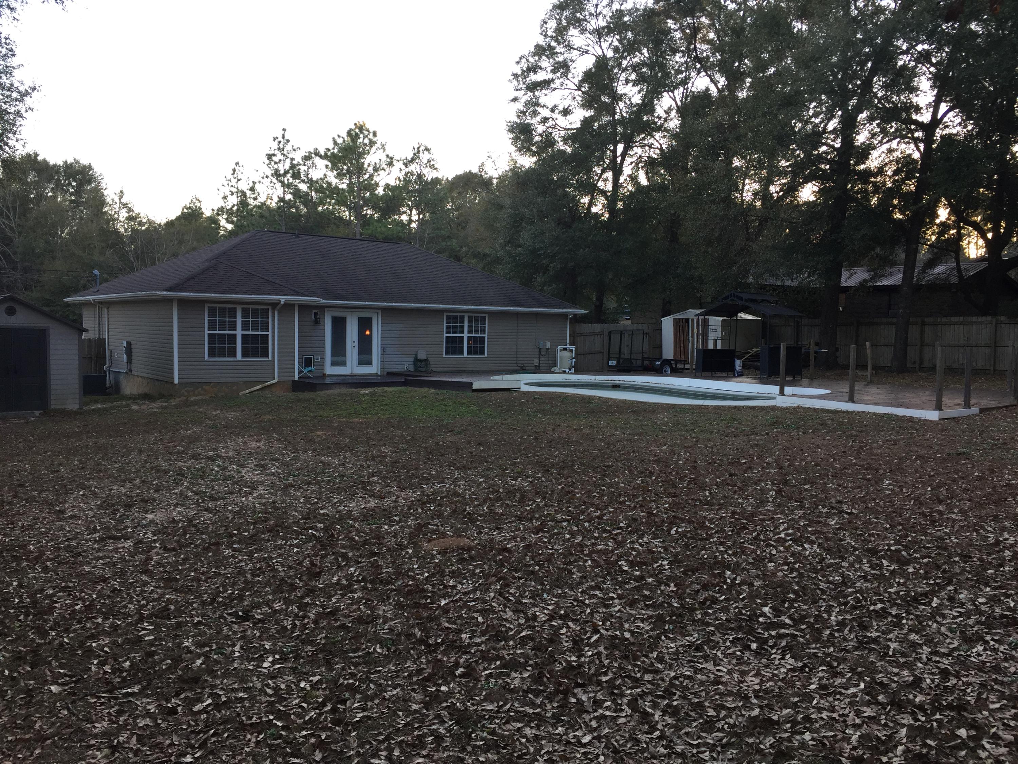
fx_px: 853
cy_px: 382
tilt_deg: -4.4
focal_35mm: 29
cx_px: 509
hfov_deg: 61.7
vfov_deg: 48.2
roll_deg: -1.2
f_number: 2.2
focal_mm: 4.15
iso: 32
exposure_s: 1/60
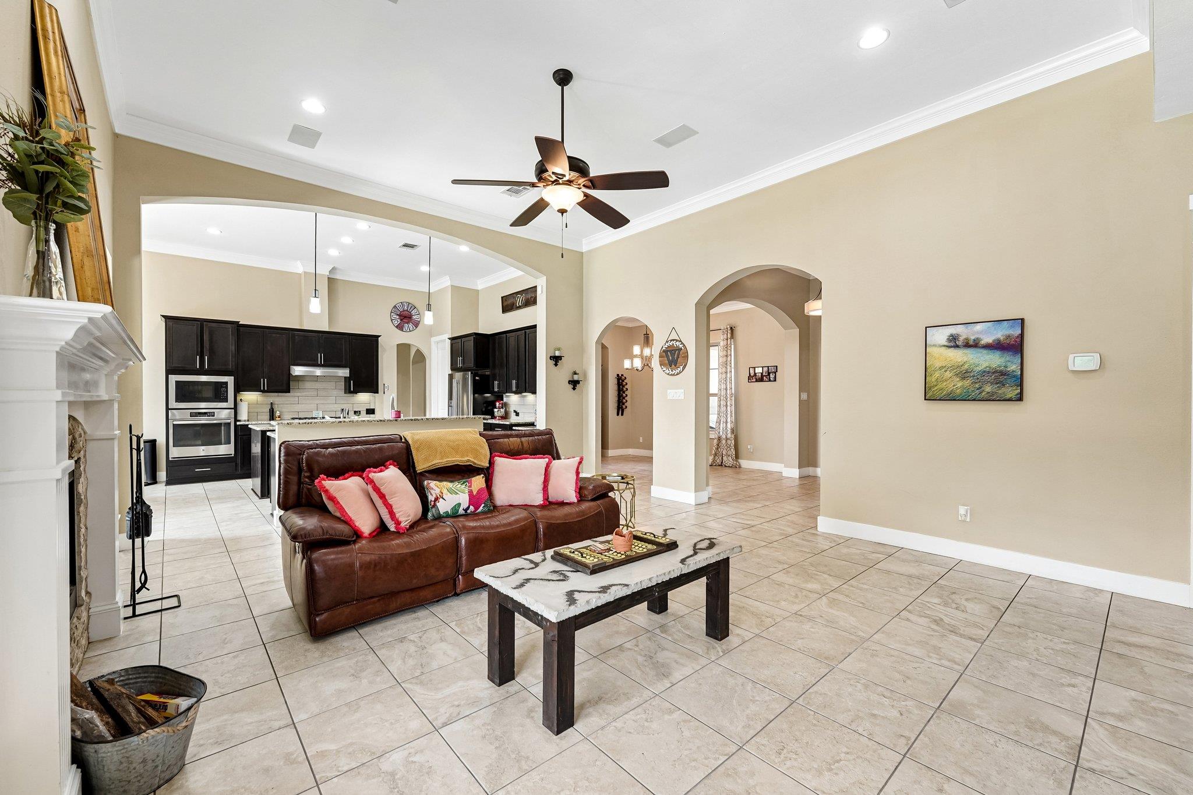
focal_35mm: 14
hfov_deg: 104.3
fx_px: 464
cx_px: 596
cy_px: 398
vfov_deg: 81.2
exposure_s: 1/25
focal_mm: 14
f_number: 8
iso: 400
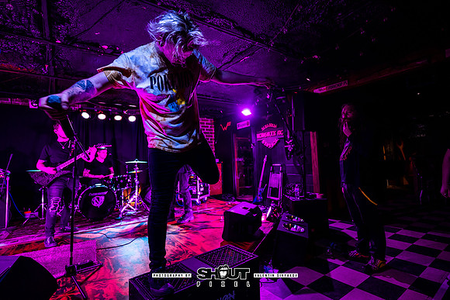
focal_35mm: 18
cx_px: 245
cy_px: 137
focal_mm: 16.7
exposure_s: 1/200
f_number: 2.8
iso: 2000
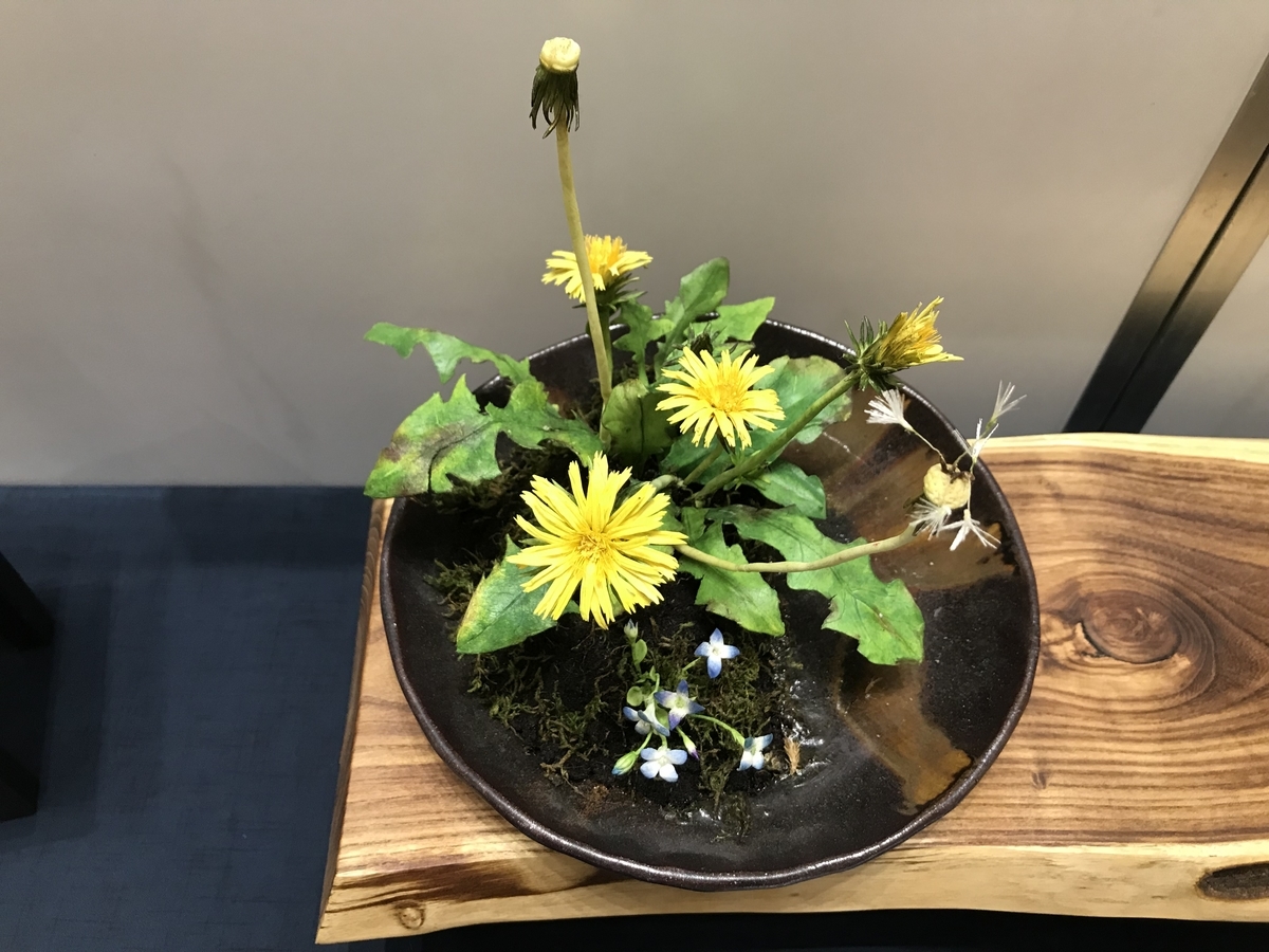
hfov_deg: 63.4
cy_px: 476
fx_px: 1026
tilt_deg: -52.3
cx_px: 634
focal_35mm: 28
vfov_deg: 49.7
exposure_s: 1/17
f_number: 1.8
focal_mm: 3.99
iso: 40
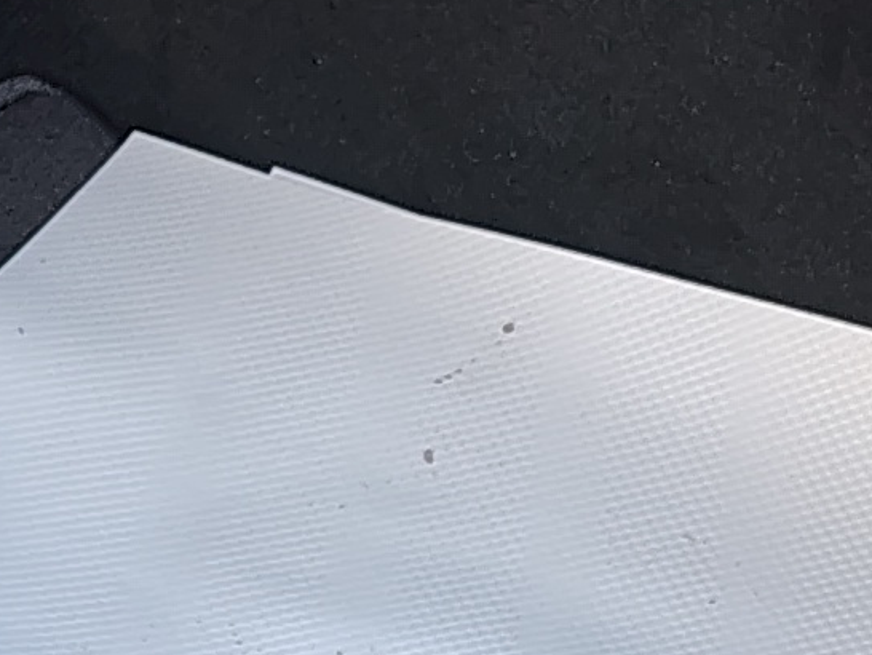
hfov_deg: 10.9
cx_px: 155
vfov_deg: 8.2
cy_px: 53
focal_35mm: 180
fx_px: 4536
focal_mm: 5.56
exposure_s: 1/111
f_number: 1.8
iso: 308
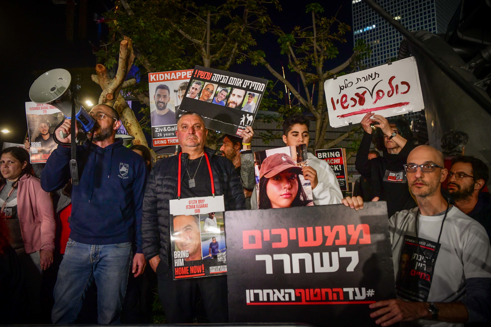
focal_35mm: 29
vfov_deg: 44.9
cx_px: 246
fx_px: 395
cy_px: 164
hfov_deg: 63.7
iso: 3200
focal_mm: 29
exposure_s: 1/100
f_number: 4
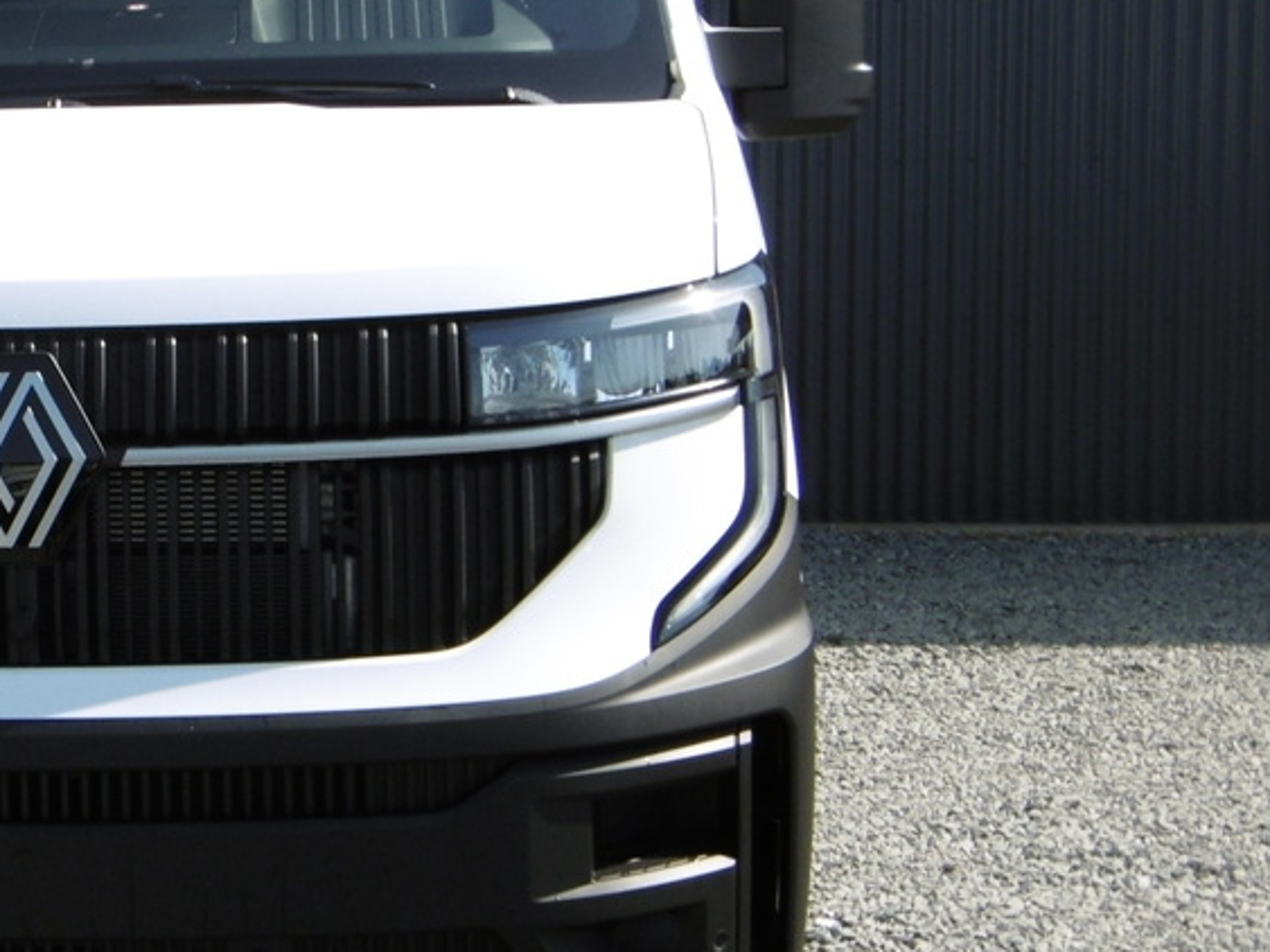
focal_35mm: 81
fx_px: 2971
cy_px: 406
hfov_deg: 23.3
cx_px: 50
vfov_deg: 18.2
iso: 100
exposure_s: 1/640
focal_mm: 6.8
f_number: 3.7
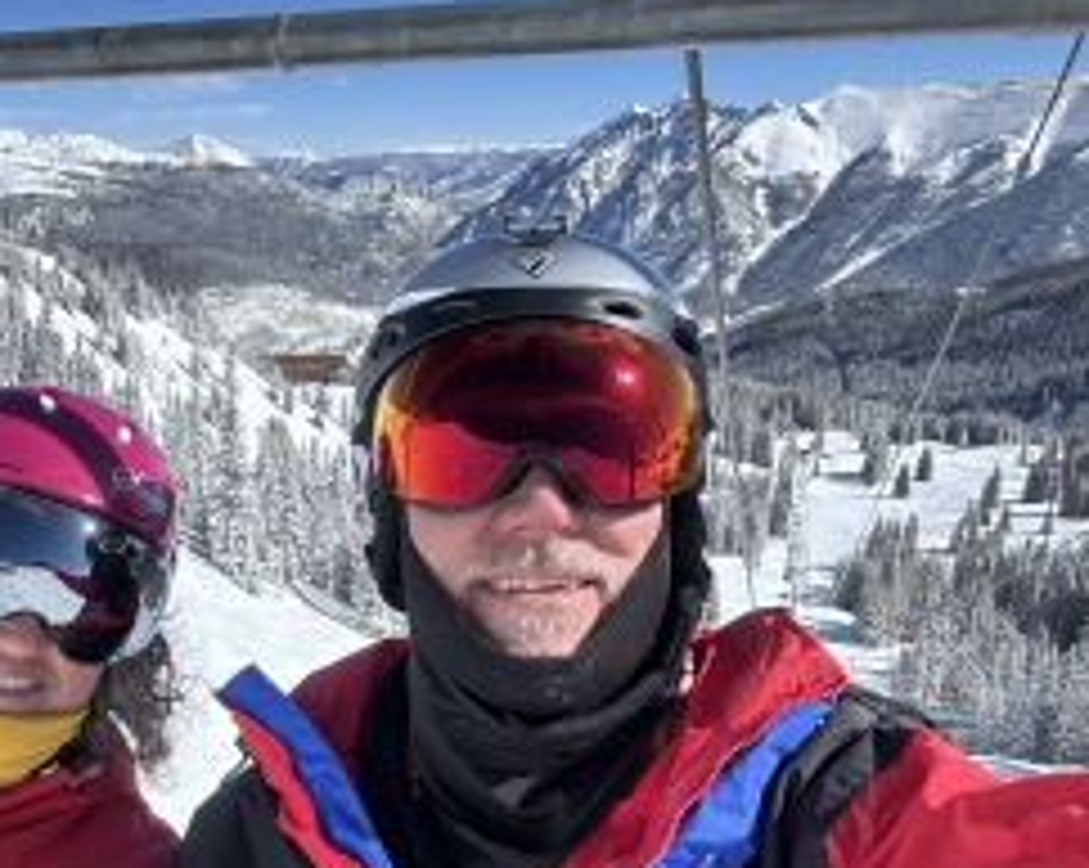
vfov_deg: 43.2
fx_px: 1095
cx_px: 306
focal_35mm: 34
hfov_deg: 51.2
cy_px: 499
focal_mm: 2.69
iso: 25
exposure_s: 1/1458
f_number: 1.9
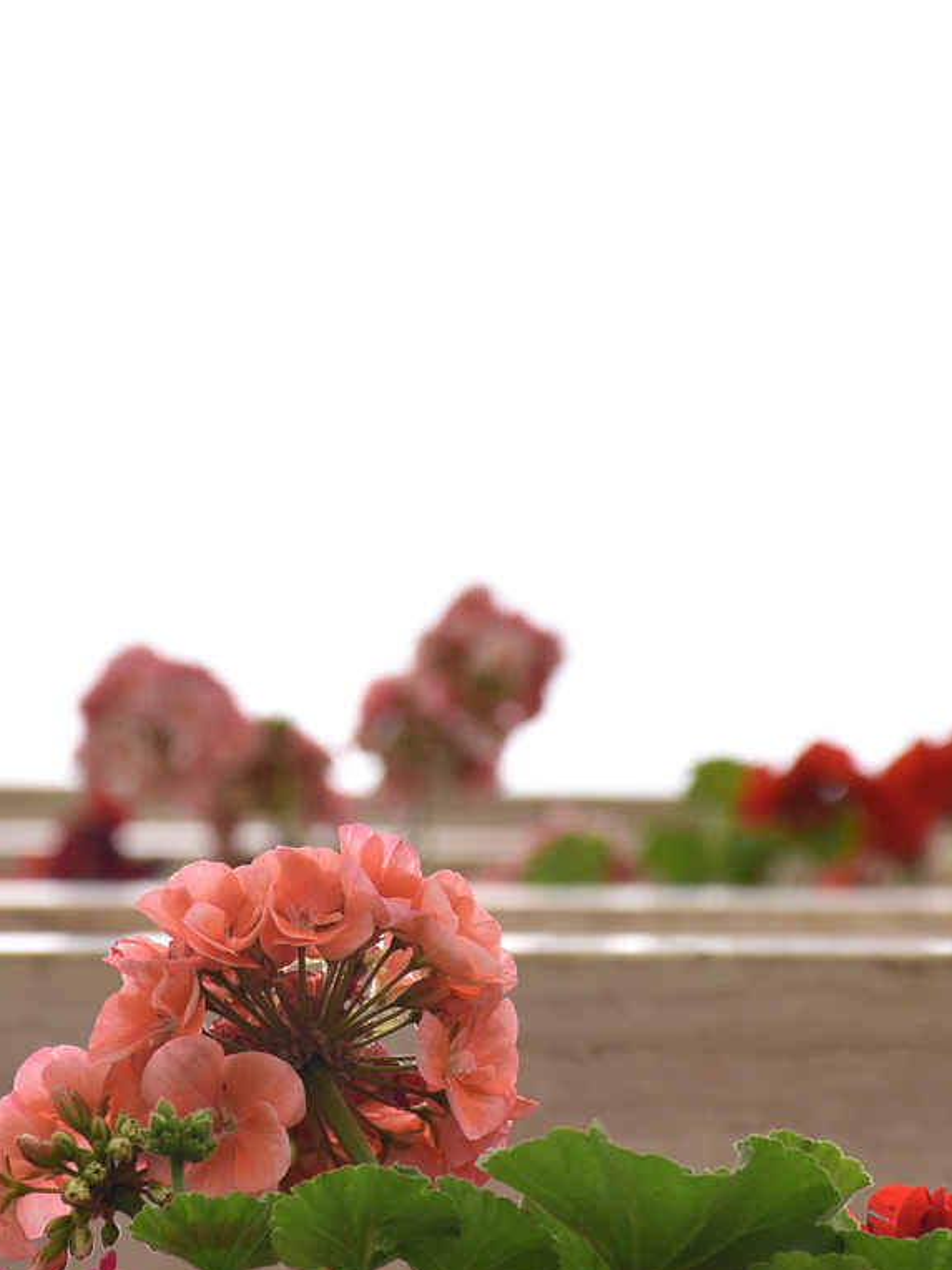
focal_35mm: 423
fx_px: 15511
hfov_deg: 3.5
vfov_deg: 4.7
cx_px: 211
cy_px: 743
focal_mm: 140
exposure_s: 1/200
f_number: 7.1
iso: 125
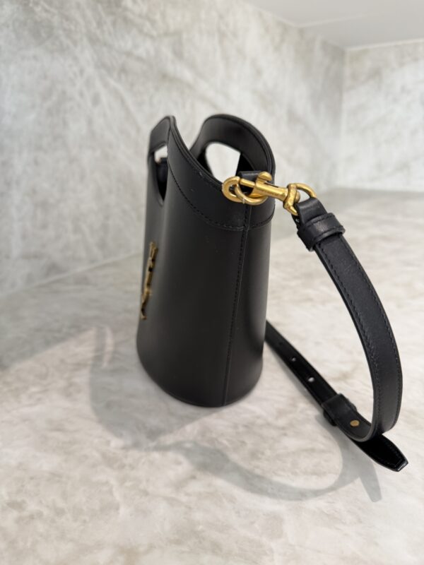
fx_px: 392
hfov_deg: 56.8
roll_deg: +1.8
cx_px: 212
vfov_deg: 71.6
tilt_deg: -20.3
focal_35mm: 24
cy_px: 282
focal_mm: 6.76
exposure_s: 1/60
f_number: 1.78
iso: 160
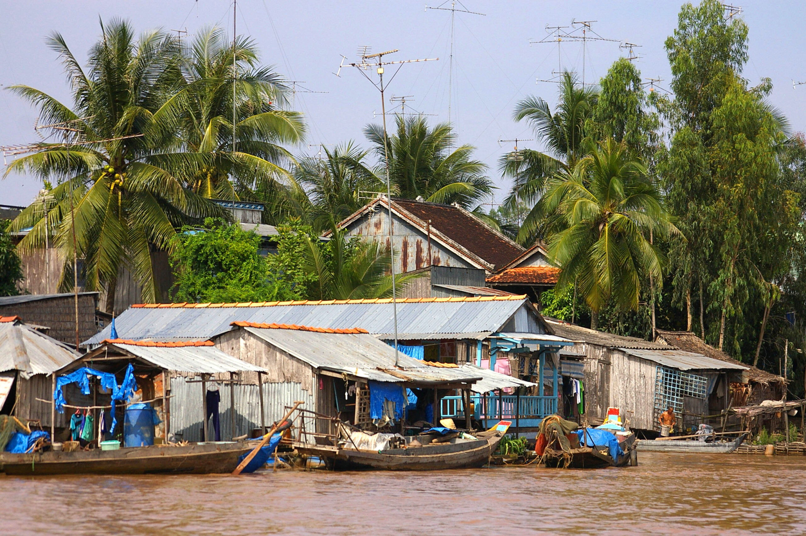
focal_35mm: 150
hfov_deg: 13.7
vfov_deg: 9.1
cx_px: 403
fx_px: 3355
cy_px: 268
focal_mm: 100
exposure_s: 1/1250
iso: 200
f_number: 6.3
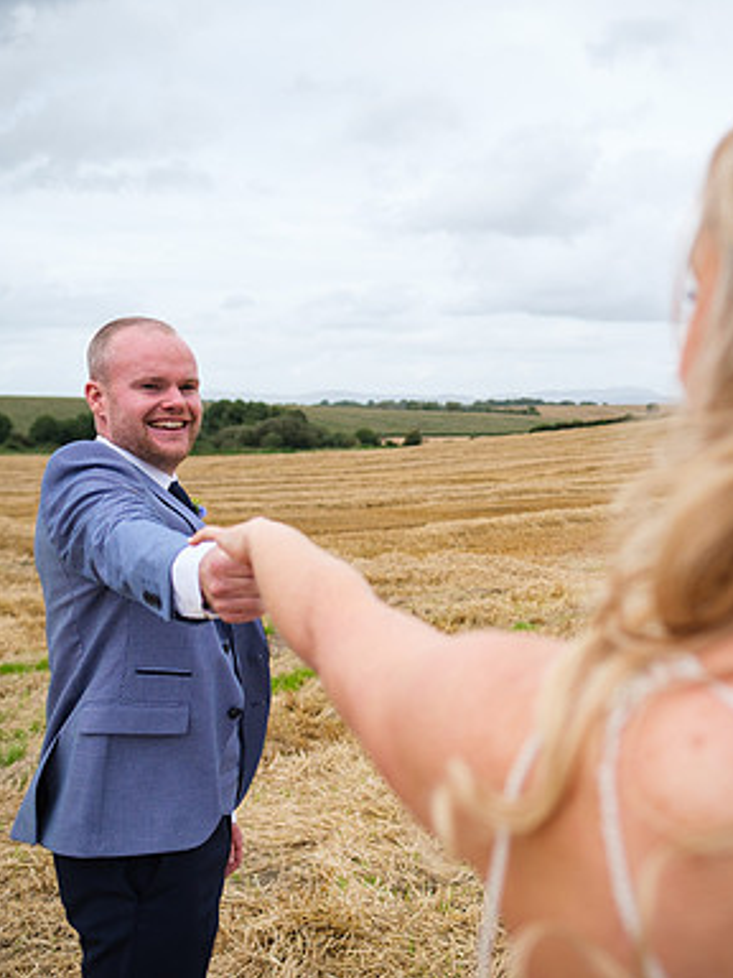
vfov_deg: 52.6
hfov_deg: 39.8
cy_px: 488
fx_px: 988
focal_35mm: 35
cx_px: 529
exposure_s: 1/2000
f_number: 2
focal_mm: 16
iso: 200
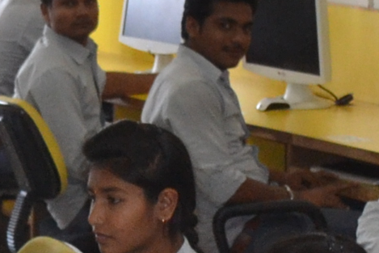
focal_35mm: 265
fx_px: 2791
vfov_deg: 5.2
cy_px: 149
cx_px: -153
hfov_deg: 7.7
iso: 900
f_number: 4
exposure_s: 1/60
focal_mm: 24
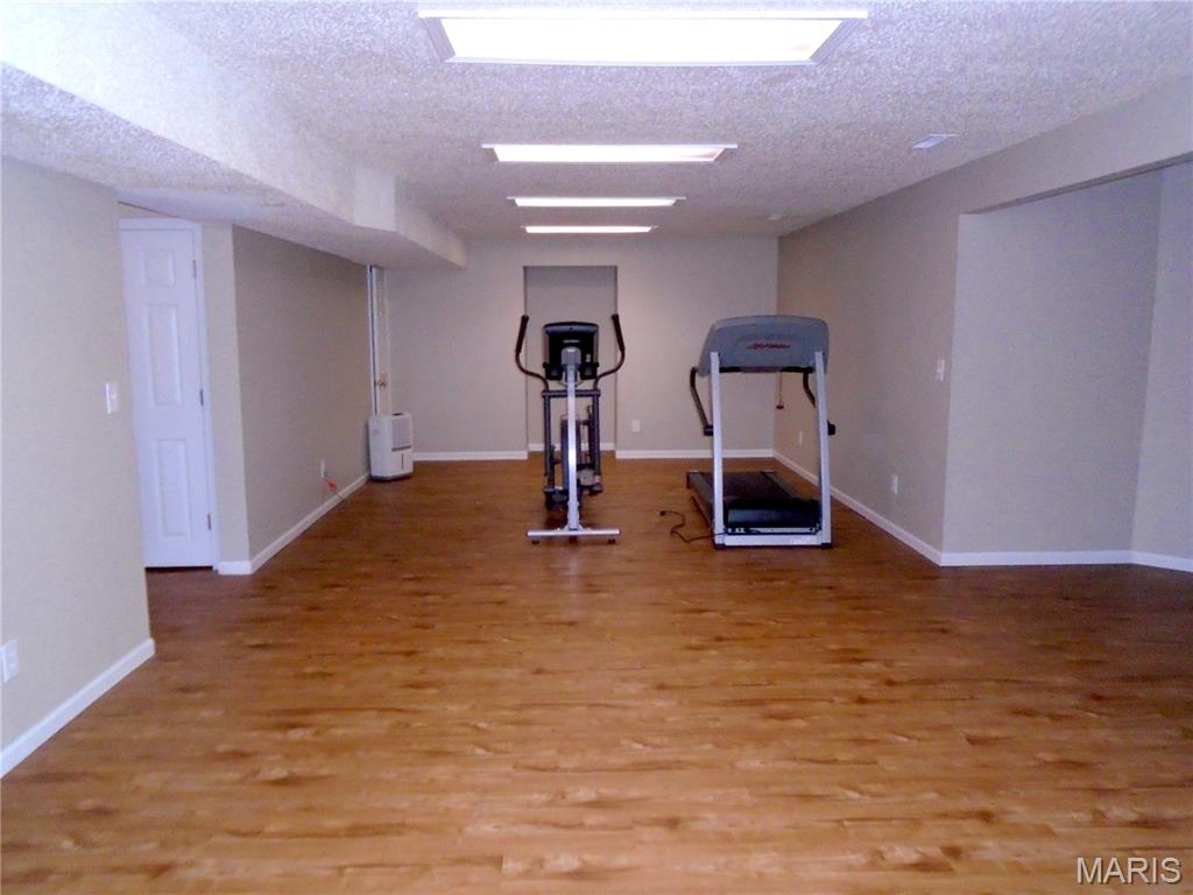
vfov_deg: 53.1
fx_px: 896
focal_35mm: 26
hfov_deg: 67.3
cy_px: 448
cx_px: 596
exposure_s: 1/30
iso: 500
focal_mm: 4.6
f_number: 3.2
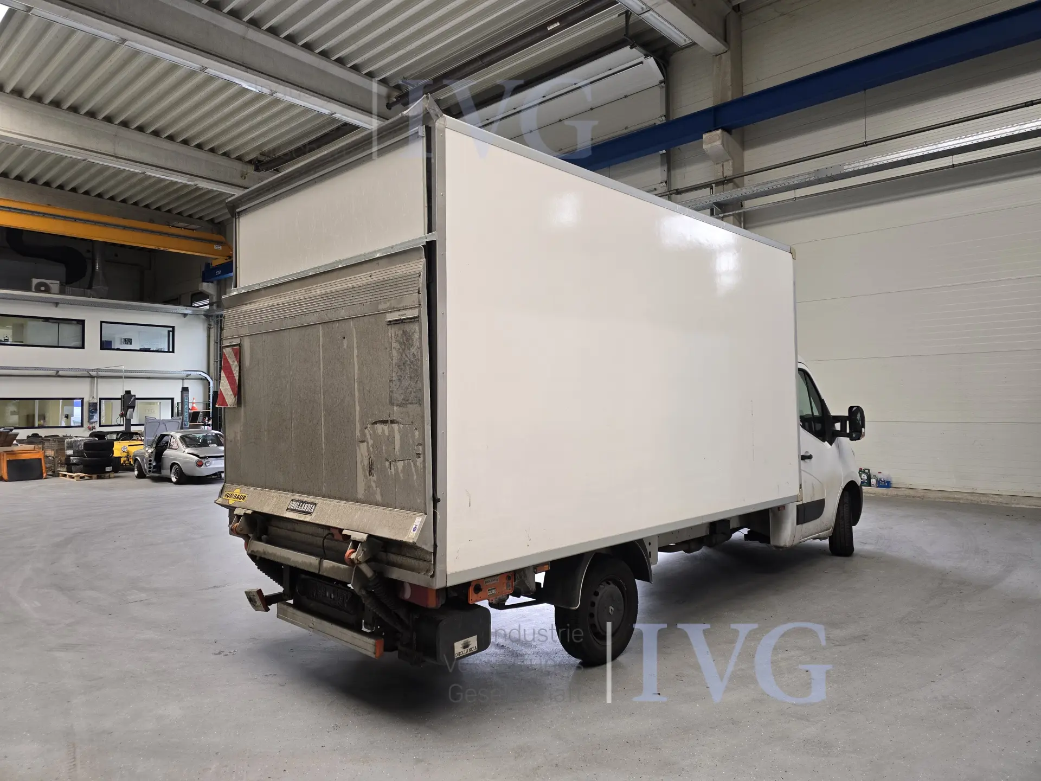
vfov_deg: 58.9
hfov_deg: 73.9
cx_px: 520
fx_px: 692
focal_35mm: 23
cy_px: 390
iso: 160
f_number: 1.7
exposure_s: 1/180
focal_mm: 6.3
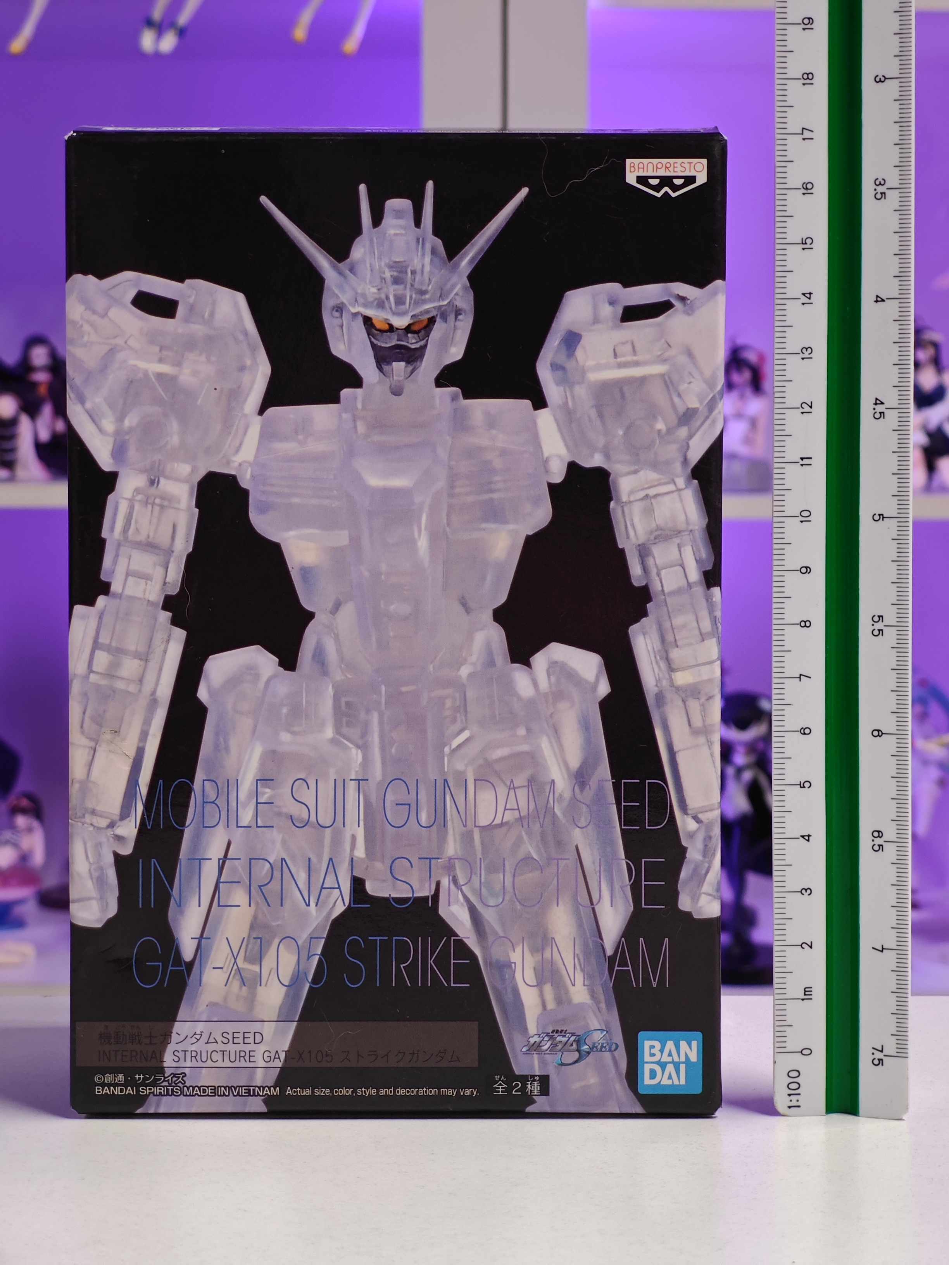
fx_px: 2924
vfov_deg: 24.4
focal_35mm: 80
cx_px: 474
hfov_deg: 18.4
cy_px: 632
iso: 400
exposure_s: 1/17.3
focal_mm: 7.48
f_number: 2.4
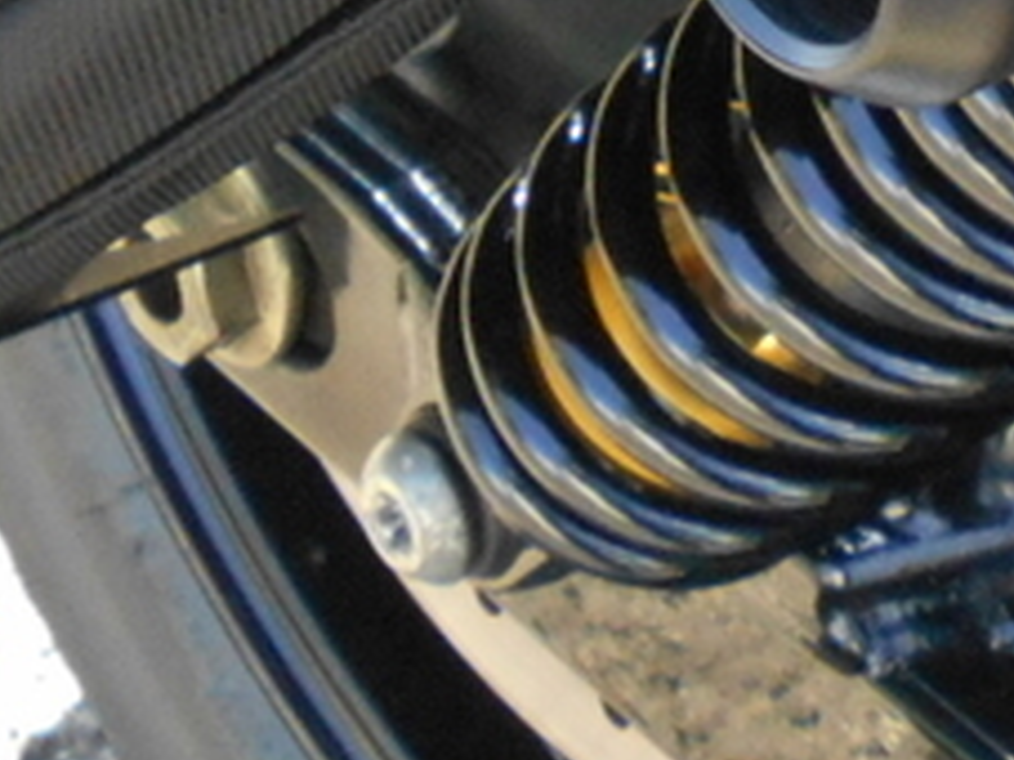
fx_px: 5270
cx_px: 1747
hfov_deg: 10.4
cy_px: -259
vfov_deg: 8.1
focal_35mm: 180
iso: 320
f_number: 3.6
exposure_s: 1/250
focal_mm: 5.8
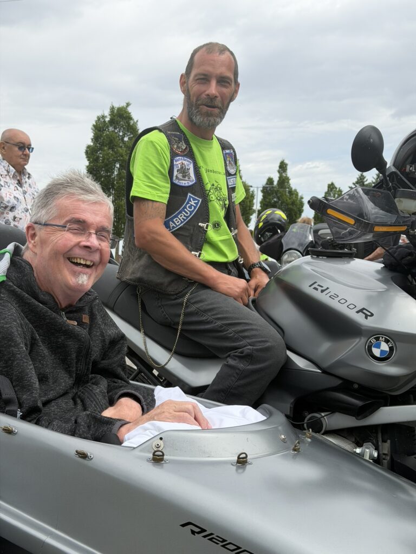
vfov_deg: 39.7
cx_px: 208
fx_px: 769
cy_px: 277
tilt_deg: +0.6
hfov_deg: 30.3
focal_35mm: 48
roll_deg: -1.5
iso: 64
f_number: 1.78
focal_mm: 6.76
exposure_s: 1/3226
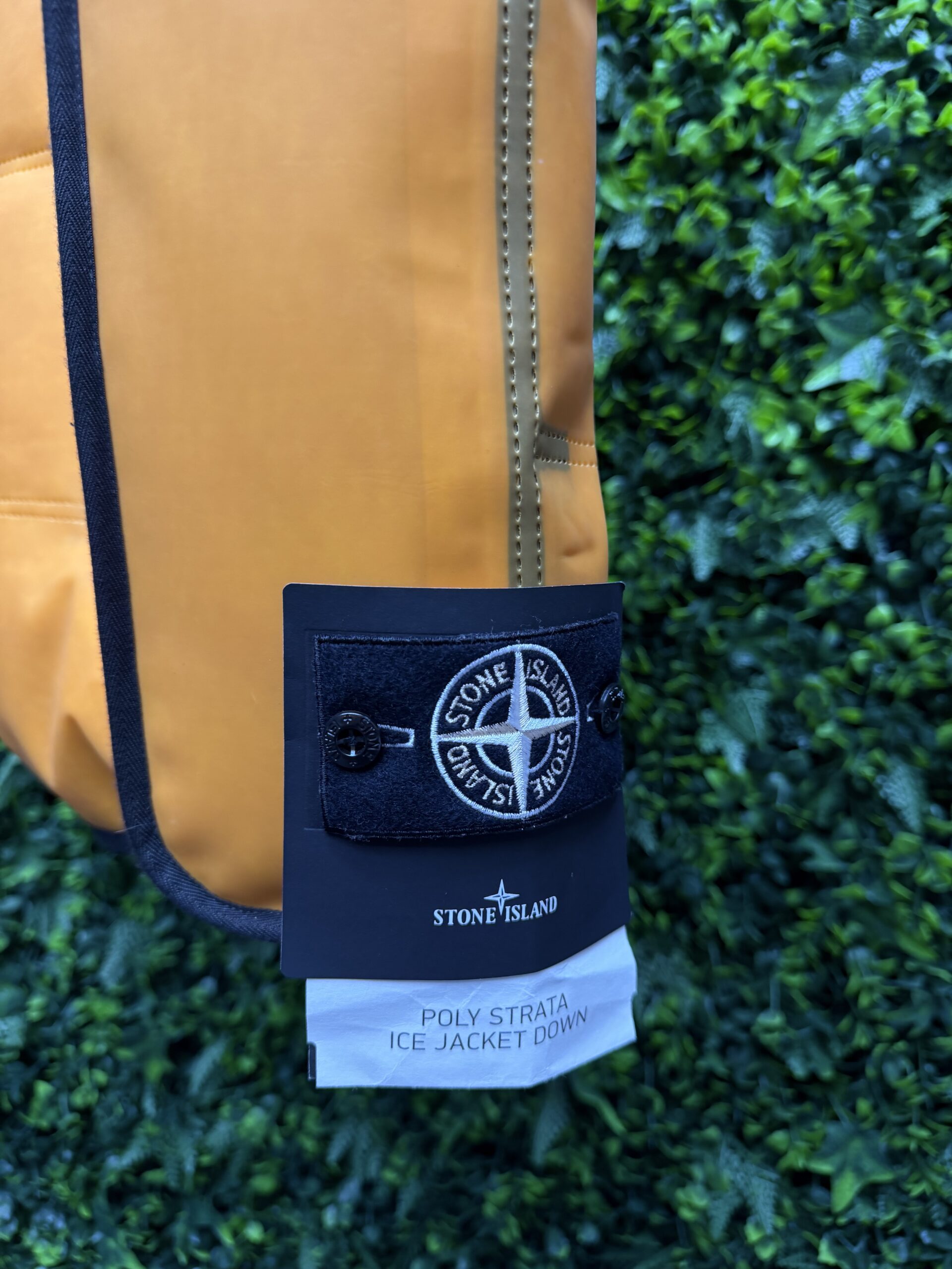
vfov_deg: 71.6
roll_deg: +0.2
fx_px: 880
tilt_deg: -3.5
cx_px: 476
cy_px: 634
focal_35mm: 24
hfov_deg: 56.8
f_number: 1.78
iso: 200
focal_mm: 6.76
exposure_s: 1/63
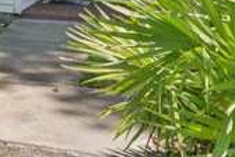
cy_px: -74
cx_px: -91
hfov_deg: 21.9
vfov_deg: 15.6
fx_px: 529
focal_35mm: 81
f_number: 8
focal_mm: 17
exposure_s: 1/125
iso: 250
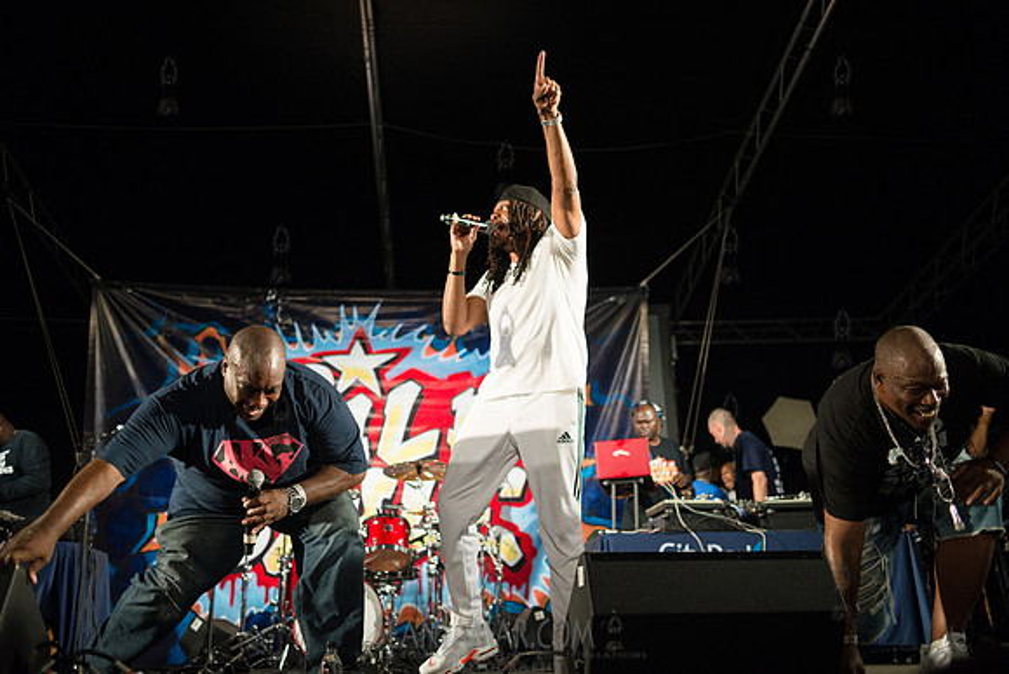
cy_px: 337
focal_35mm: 35
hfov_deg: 54.4
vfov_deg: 37.9
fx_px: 981
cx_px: 504
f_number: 2.8
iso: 1600
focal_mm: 35
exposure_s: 1/1000
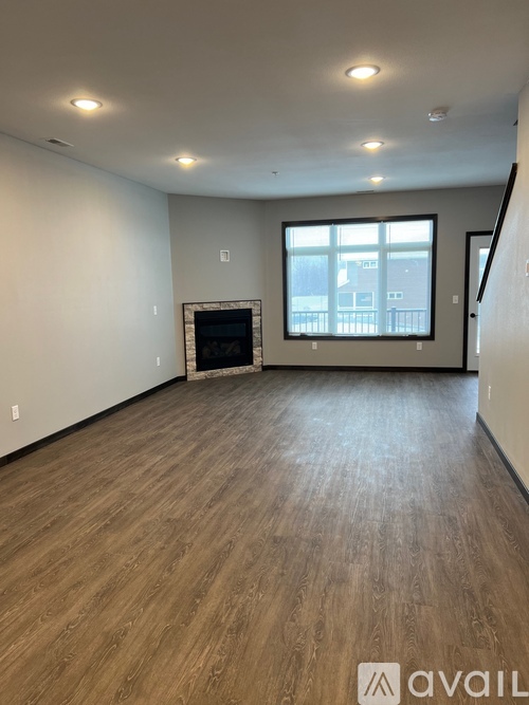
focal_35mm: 26
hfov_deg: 53.0
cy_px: 352
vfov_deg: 67.3
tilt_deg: -6.9
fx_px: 530
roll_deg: +1.8
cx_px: 264
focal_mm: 5.7
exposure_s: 1/60
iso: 80
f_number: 1.5
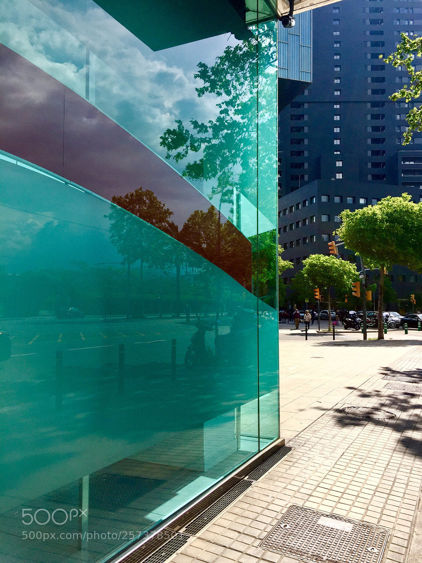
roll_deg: -0.2
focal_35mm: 29
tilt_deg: +4.0
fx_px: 471
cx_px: 211
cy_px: 282
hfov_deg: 48.2
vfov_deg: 61.7
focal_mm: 4.15
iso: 32
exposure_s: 1/2198
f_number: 2.2
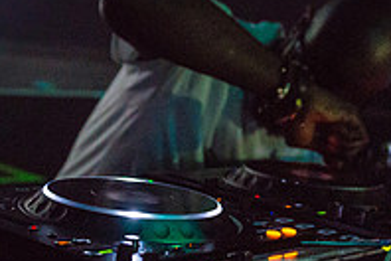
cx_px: 111
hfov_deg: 22.2
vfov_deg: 15.0
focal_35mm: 91
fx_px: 988
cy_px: 133
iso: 4000
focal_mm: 31
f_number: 2.8
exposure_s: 1/400
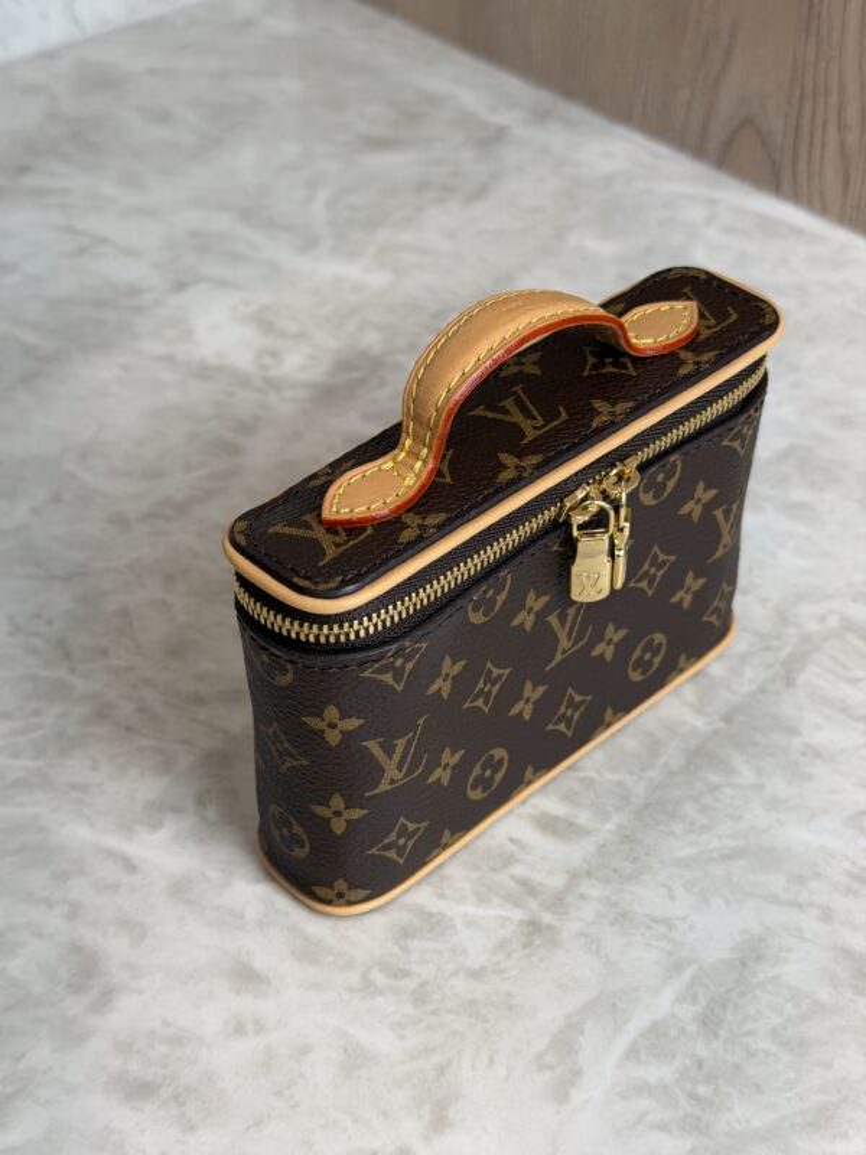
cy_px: 578
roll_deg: +2.2
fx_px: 1601
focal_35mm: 48
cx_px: 433
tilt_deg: -40.1
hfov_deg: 30.3
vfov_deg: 39.7
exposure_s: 1/120
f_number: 1.78
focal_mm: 6.76
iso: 80
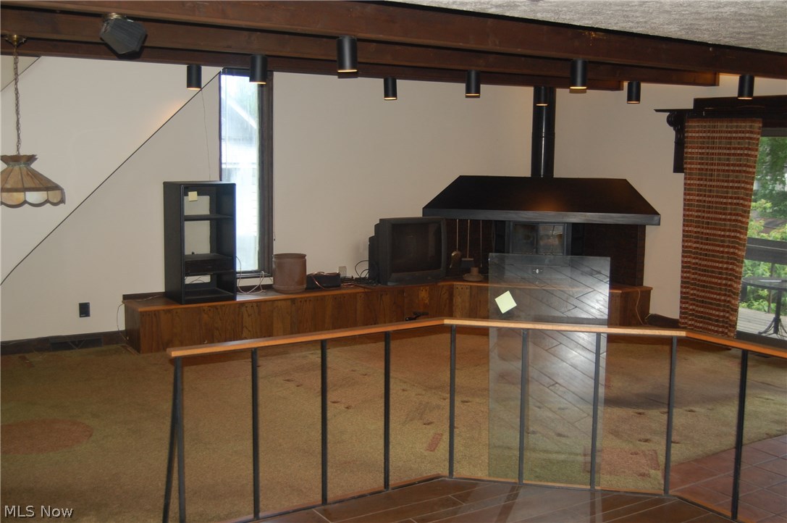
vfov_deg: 34.1
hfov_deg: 49.6
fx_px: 852
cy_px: 262
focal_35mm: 39
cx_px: 394
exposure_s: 1/60
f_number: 4.2
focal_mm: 26
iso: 400
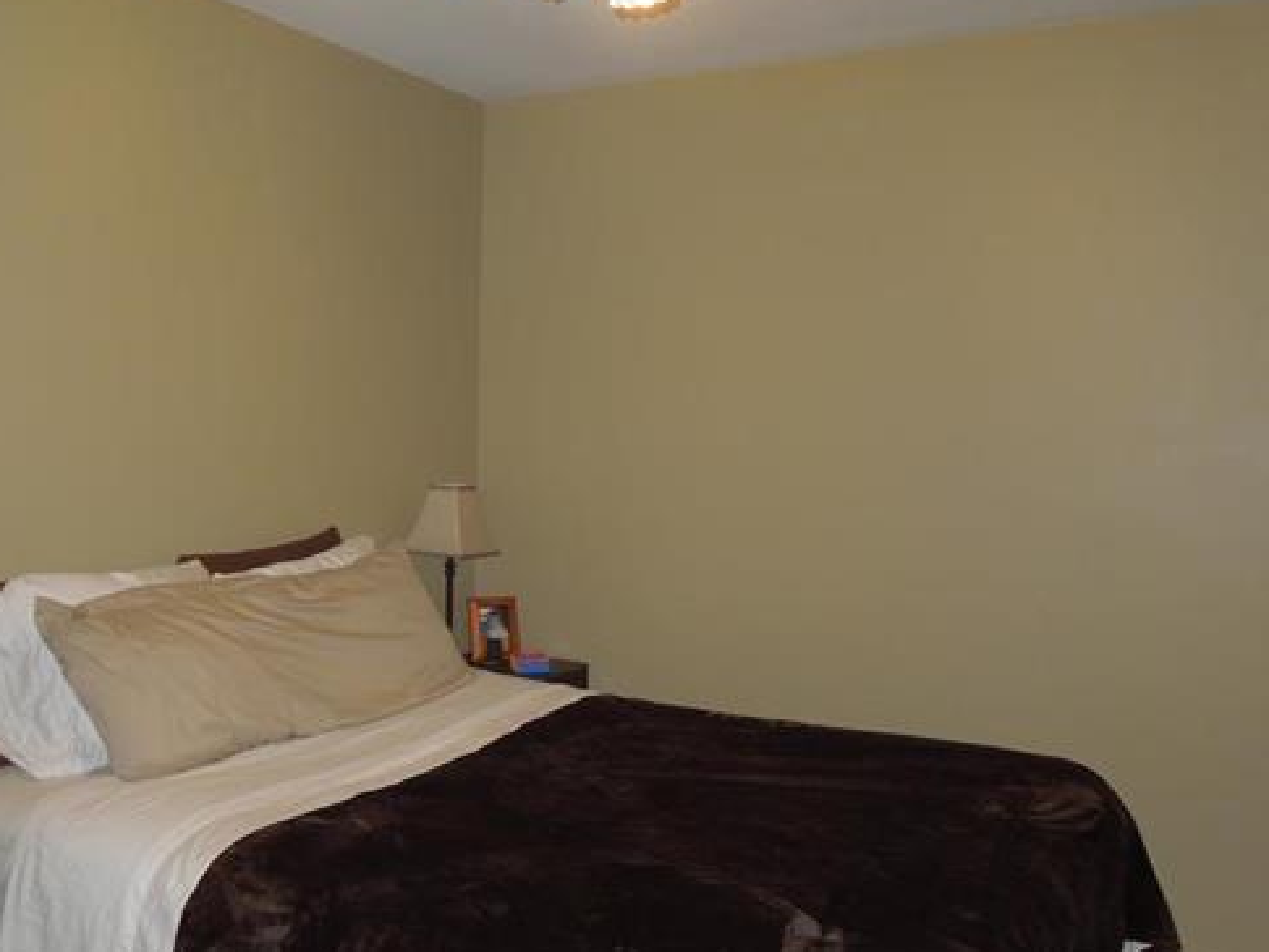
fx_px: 1210
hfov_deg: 54.8
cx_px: 487
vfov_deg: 42.8
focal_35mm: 33
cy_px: 549
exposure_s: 1/30
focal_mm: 4.5
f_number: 3.3
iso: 280
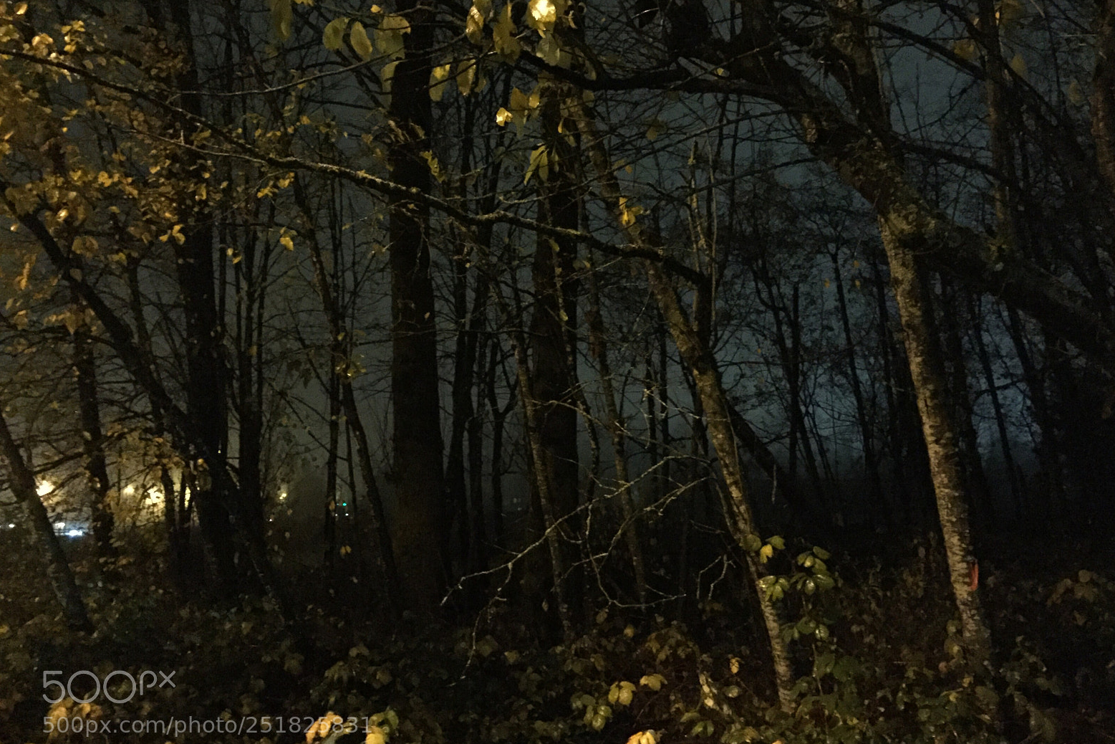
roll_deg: +0.4
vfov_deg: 42.3
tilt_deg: +7.9
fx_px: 960
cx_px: 571
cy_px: 351
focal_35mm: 31
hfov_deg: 60.3
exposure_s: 1/15
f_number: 2.2
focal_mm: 4.15
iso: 2000
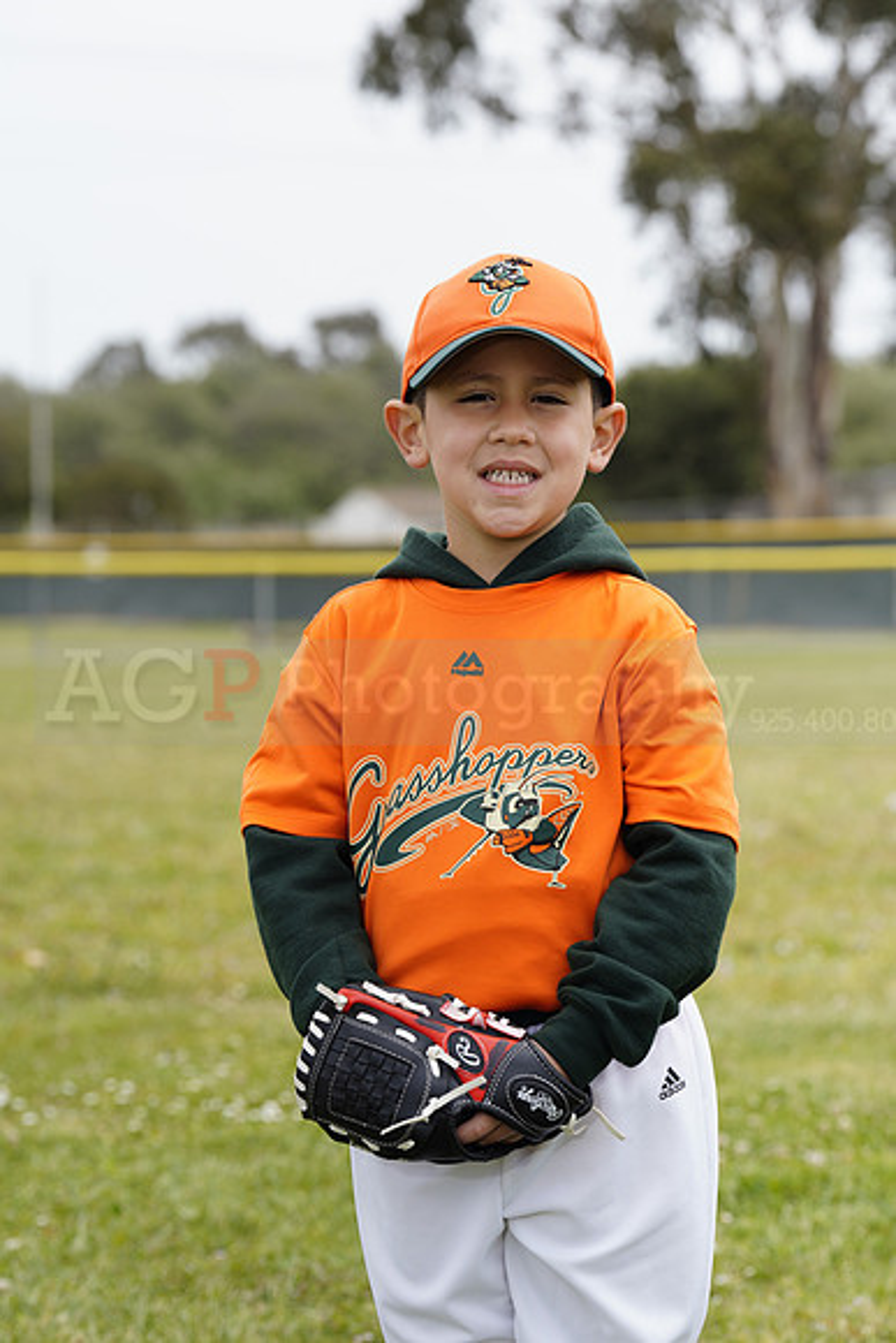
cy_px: 672
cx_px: 448
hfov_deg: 9.9
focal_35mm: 138
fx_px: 5149
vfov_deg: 14.9
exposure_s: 1/250
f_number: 7.1
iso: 100
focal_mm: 138
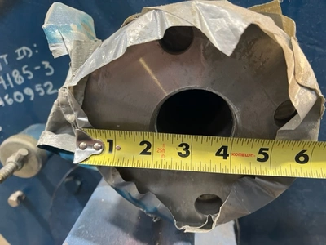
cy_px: 122
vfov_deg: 53.1
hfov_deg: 67.3
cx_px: 163
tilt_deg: -26.6
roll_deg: +3.9
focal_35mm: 26
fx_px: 245
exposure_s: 1/60
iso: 400
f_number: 1.5
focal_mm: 5.7
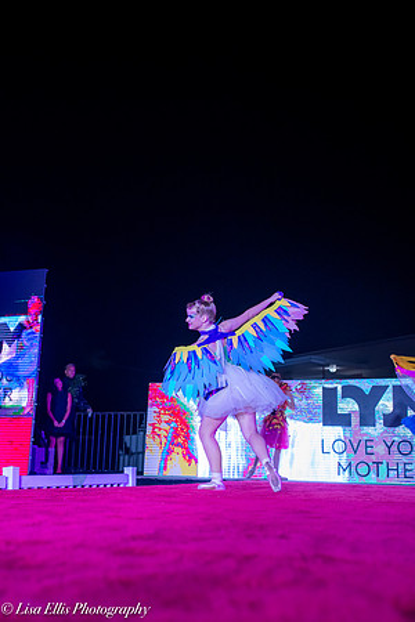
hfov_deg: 31.9
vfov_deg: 46.4
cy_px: 311
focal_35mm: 42
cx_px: 208
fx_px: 726
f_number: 3.5
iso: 1250
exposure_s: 1/640
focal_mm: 35
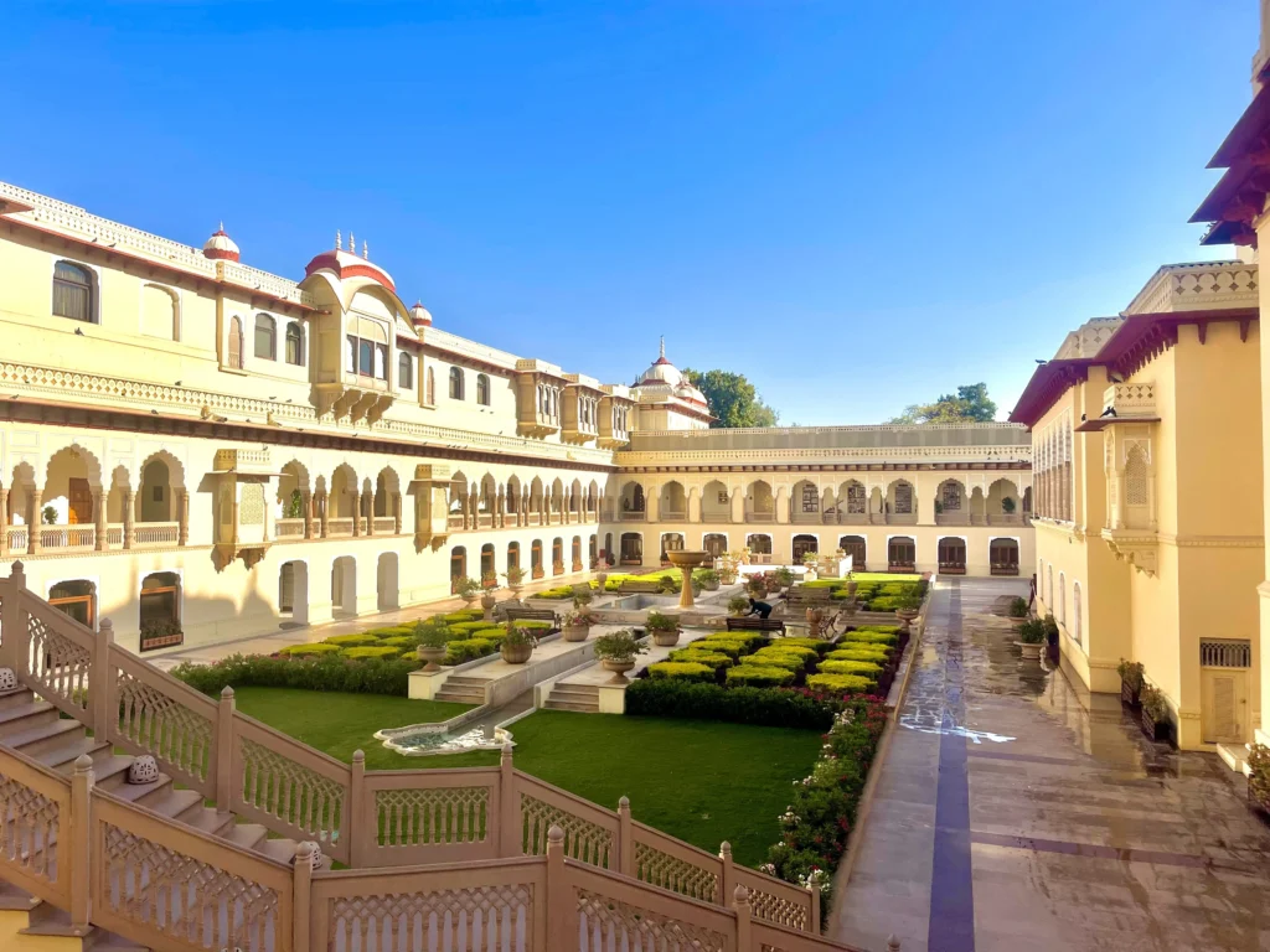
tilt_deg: +0.8
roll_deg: -0.3
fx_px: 917
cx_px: 635
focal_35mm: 25
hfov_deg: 69.4
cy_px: 476
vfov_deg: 54.9
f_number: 1.6
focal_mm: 5.1
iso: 32
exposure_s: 1/4348
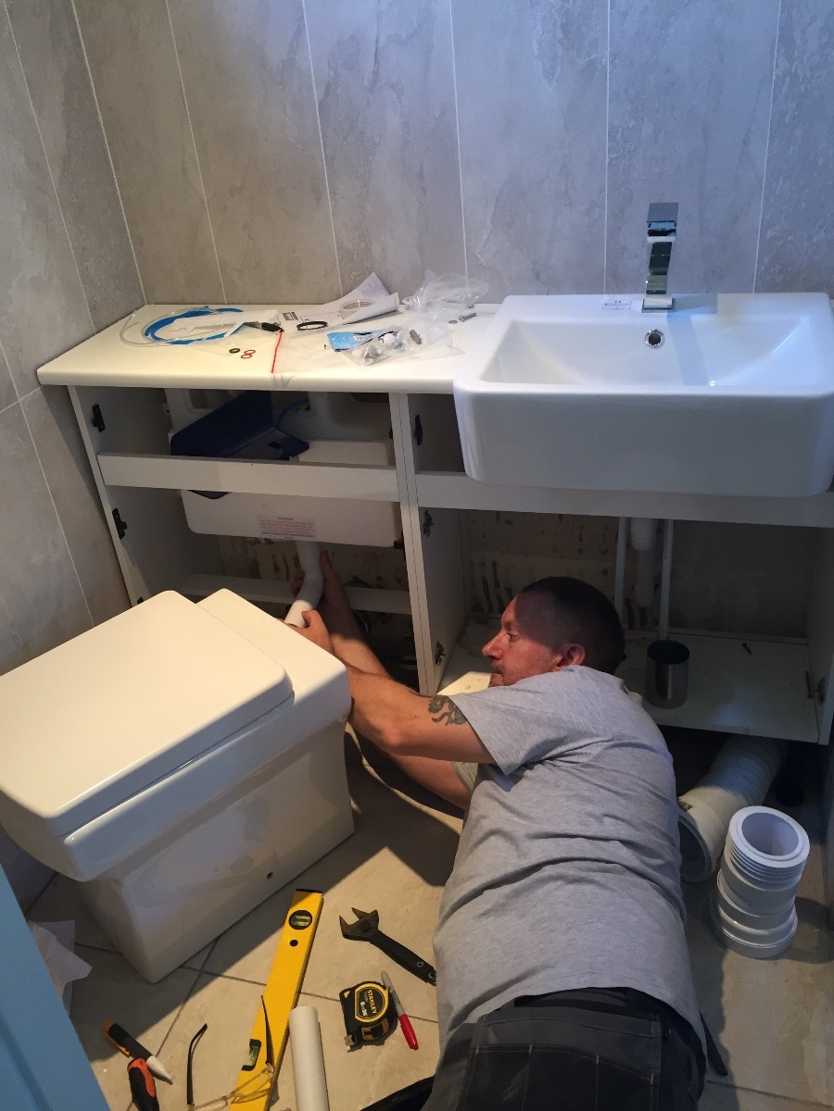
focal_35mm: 29
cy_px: 556
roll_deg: +6.2
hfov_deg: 48.2
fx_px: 932
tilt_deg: -31.5
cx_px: 417
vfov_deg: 61.7
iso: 100
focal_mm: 4.15
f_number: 2.2
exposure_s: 1/33
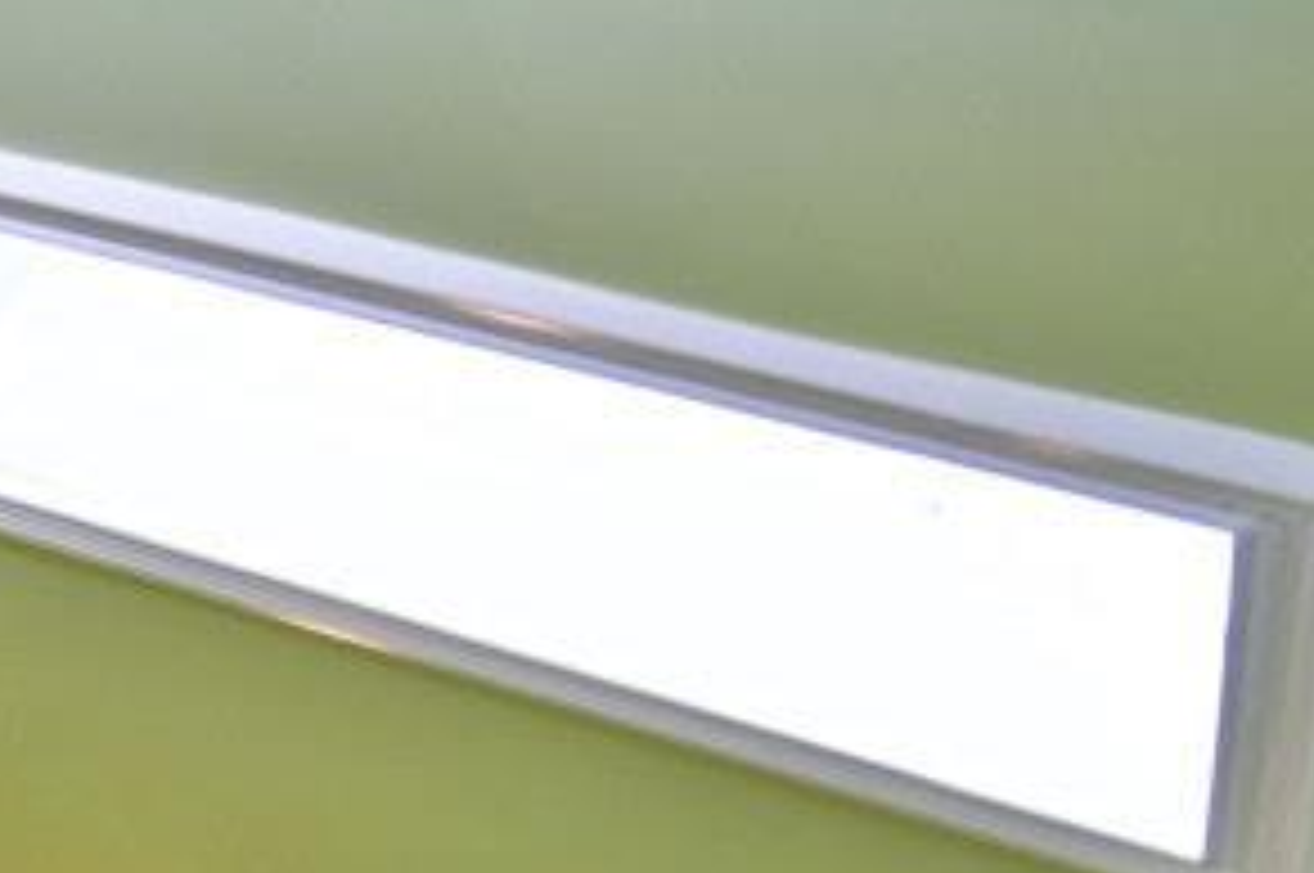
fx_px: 2625
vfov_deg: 13.1
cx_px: -1566
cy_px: 2200
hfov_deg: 16.8
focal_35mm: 72
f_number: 4
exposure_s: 1/60
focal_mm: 14
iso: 200
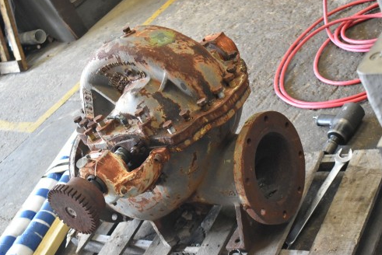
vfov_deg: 23.4
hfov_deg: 34.5
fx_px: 616
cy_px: 128
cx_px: 191
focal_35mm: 58
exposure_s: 1/125
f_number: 4.8
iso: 2000
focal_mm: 38
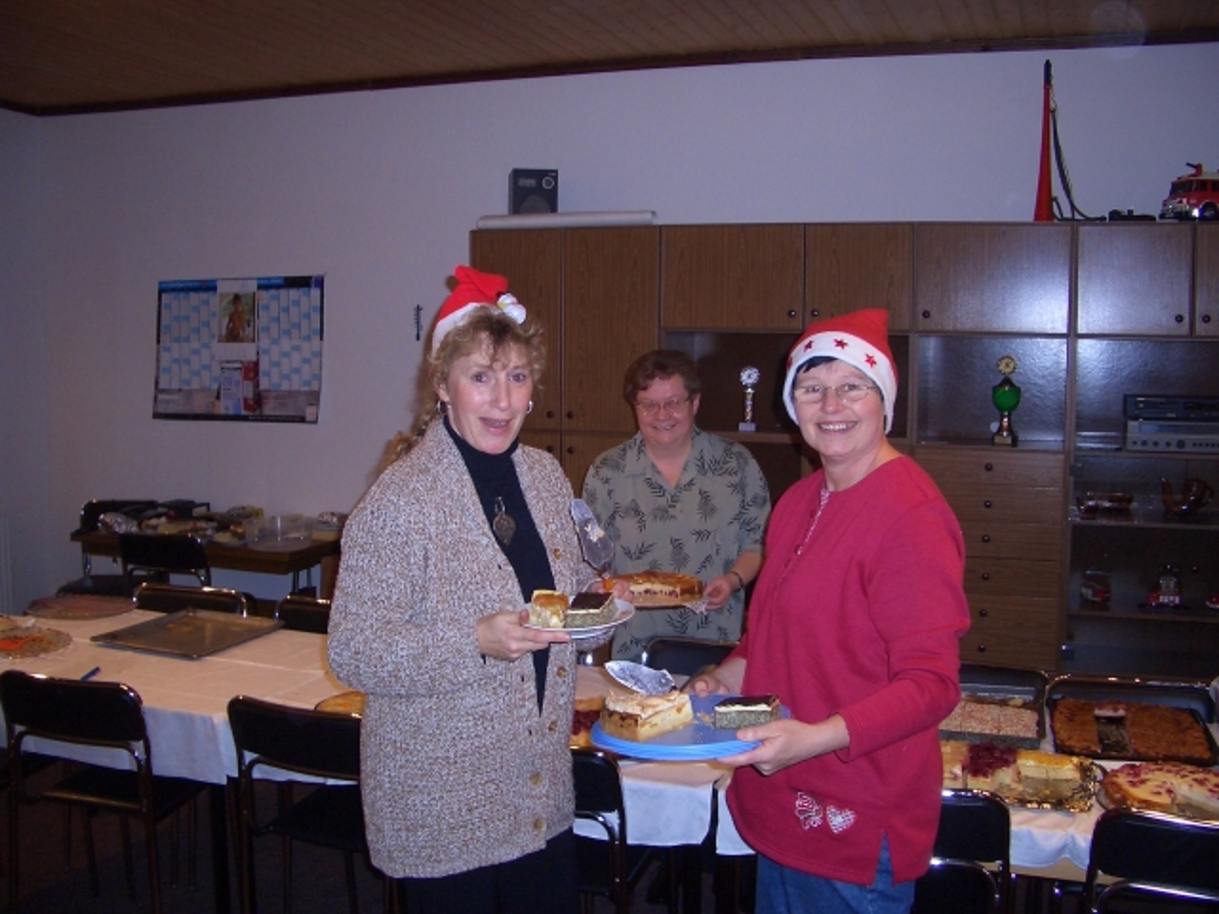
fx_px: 1233
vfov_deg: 40.7
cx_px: 610
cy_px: 457
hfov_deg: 52.6
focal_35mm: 35
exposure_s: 1/40
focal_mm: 5.8
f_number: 2.6
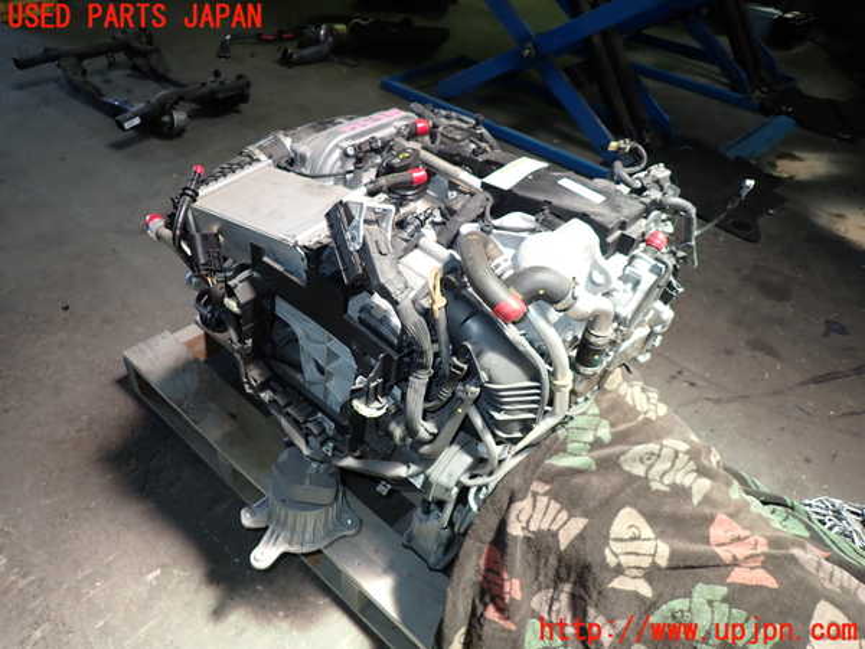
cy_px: 324
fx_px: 625
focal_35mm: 25
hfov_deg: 69.4
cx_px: 432
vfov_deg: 54.9
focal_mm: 4.5
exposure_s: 1/80
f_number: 2
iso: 100
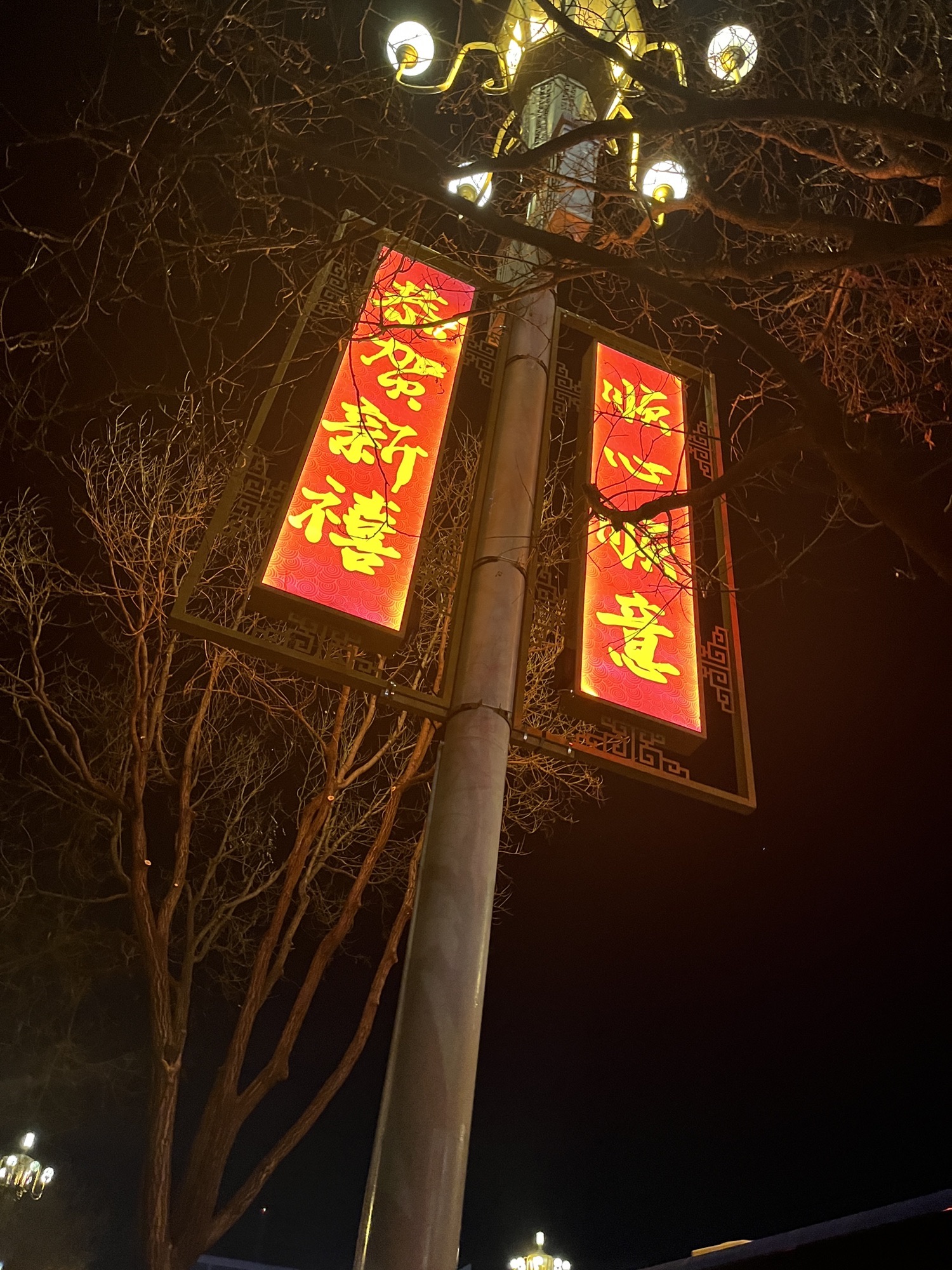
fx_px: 953
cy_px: 635
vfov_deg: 67.3
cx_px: 476
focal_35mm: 26
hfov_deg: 53.1
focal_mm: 5.1
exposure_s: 1/33
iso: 640
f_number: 1.6
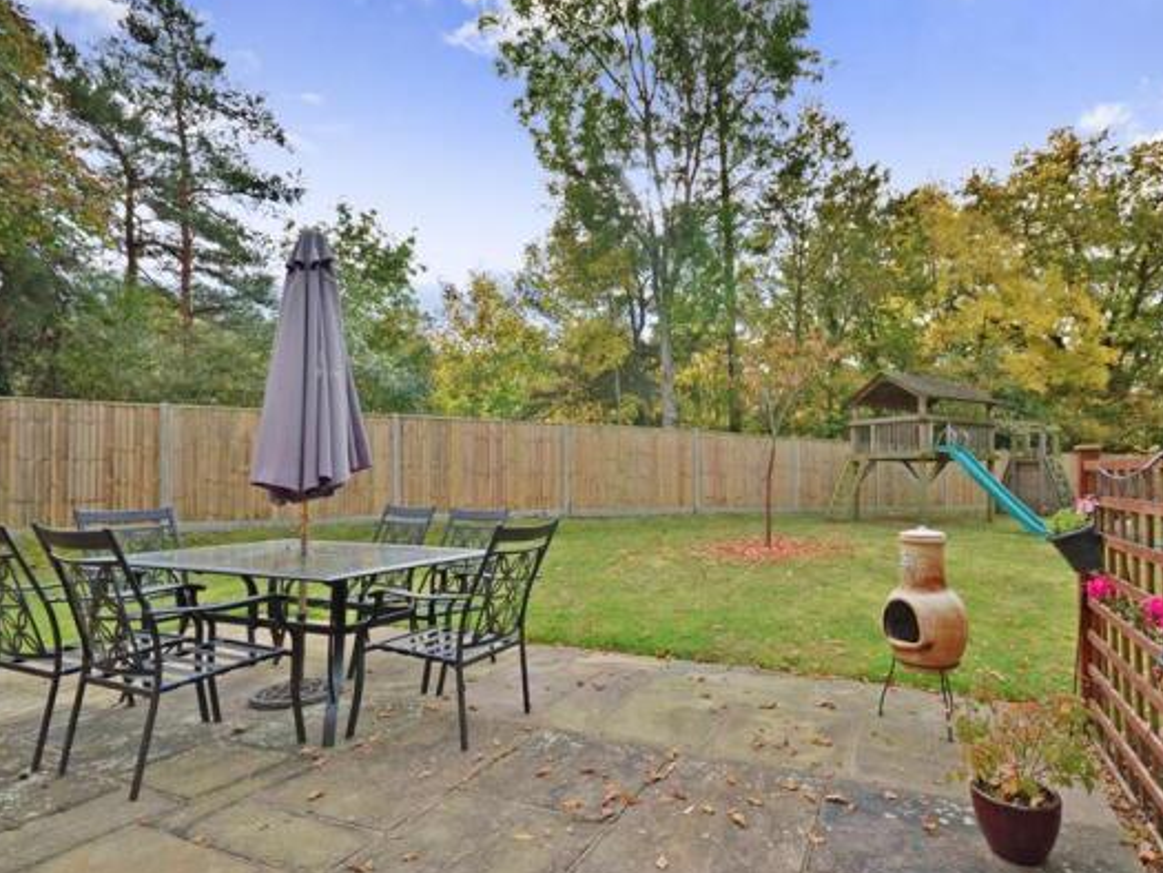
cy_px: 449
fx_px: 605
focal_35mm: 18
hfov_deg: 87.1
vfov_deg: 71.6
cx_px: 673
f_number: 8
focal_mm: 10
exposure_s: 1/400
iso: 500
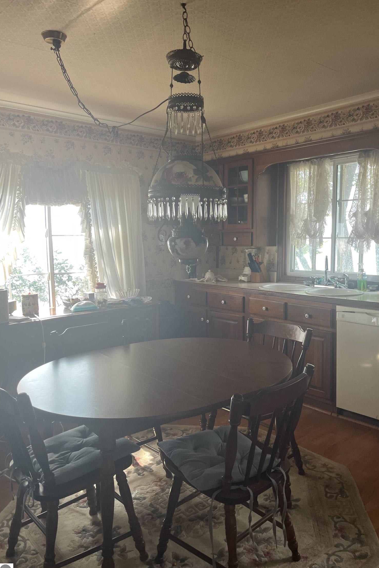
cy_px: 284
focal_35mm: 28
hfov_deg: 46.3
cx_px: 217
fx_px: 442
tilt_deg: -5.8
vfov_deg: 65.5
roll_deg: -0.1
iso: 64
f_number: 1.6
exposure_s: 1/121
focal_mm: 5.1
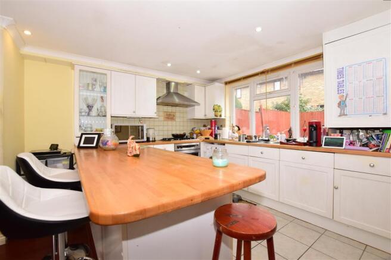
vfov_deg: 77.3
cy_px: 130
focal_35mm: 15
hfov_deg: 100.4
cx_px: 196
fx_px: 163
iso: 400
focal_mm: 10
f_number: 7.1
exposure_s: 1/40
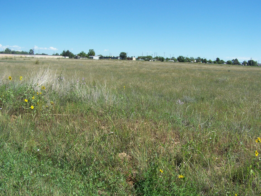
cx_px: 130
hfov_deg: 49.0
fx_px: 287
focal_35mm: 38
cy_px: 98
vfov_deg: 37.7
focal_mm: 6.3
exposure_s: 1/750
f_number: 4
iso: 80
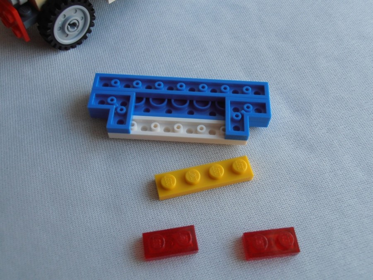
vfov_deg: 38.7
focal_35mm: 37
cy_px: 140
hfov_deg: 50.1
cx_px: 186
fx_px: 399
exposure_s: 1/60
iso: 80
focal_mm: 6.61
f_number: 3.9
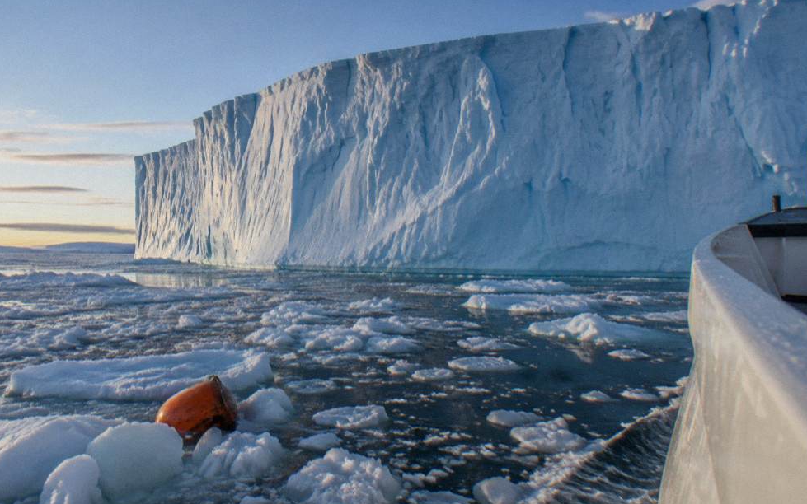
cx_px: 409
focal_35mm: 51
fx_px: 1122
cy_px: 267
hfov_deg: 39.6
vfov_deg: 25.3
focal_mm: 49
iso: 6400
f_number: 9
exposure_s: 1/25
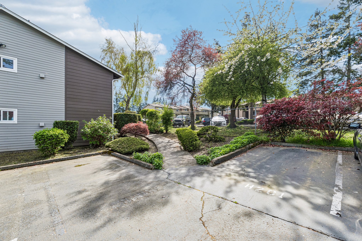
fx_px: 151
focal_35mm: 15
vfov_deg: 77.3
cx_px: 181
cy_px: 120
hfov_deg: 100.4
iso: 250
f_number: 9
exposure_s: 1/160
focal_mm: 10
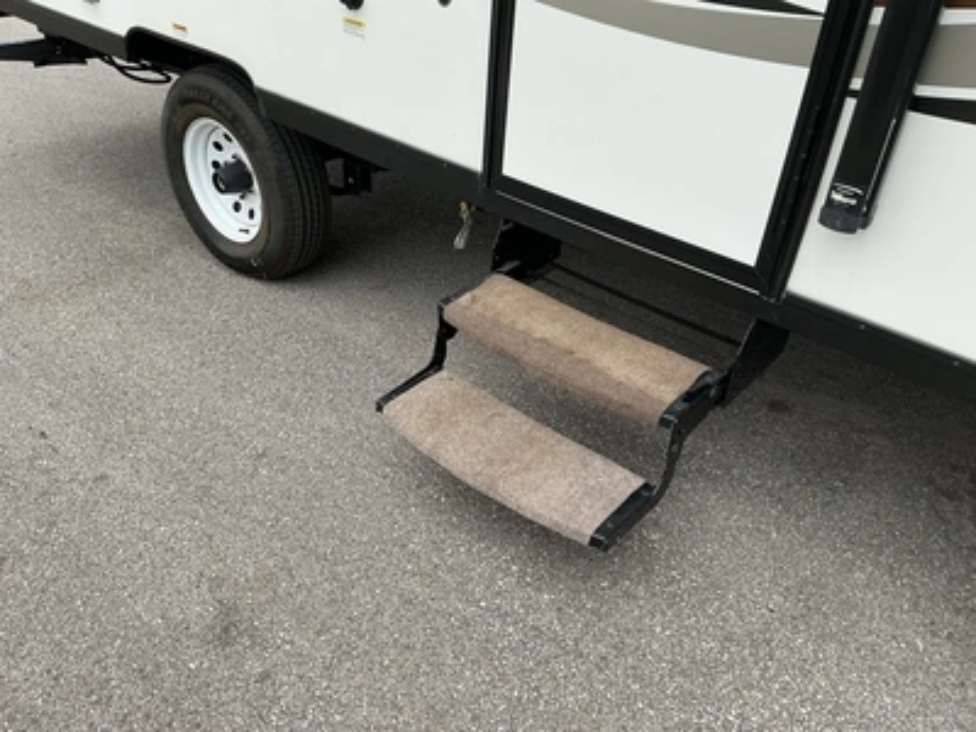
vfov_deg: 49.7
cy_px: 366
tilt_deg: -30.8
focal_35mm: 28
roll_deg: -4.0
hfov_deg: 63.4
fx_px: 789
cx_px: 488
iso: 25
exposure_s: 1/978
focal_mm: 3
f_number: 1.8
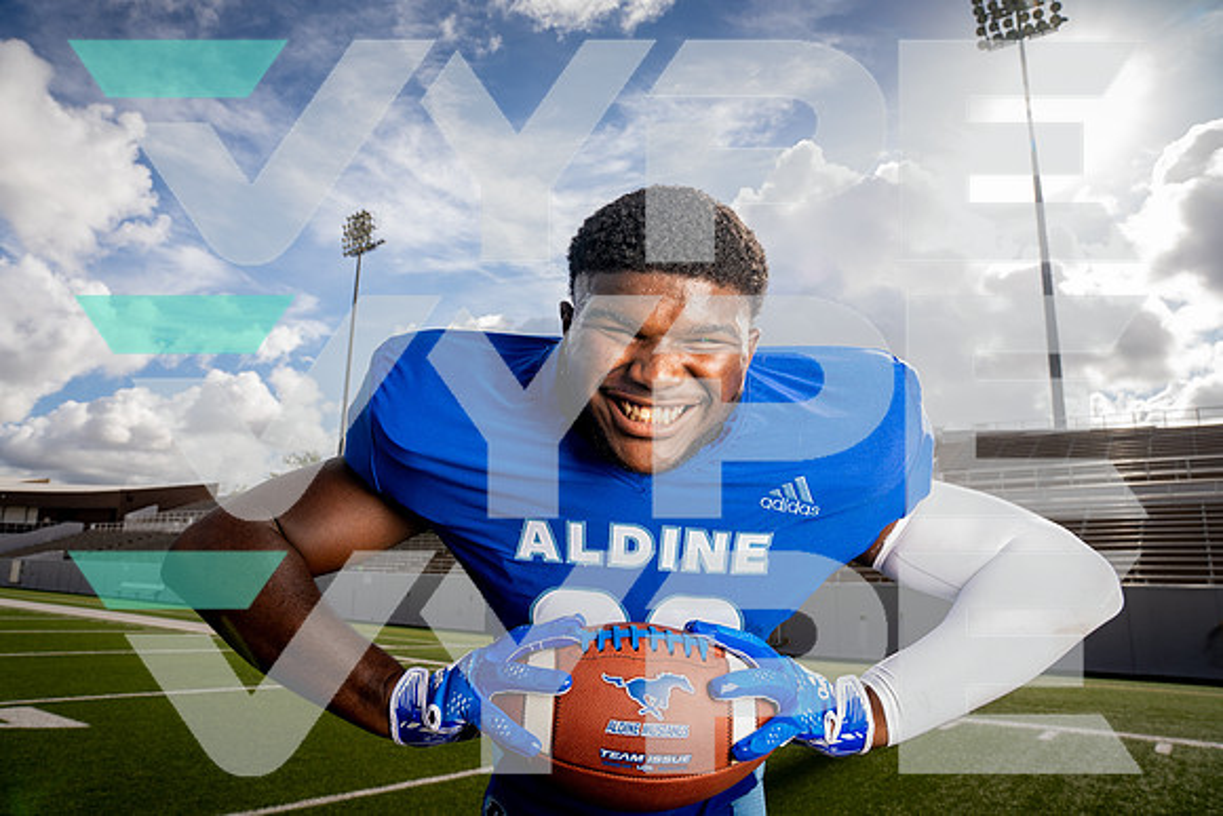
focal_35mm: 24
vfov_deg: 53.2
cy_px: 408
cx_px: 612
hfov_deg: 73.7
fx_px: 815
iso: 80
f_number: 8
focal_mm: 24
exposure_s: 1/250
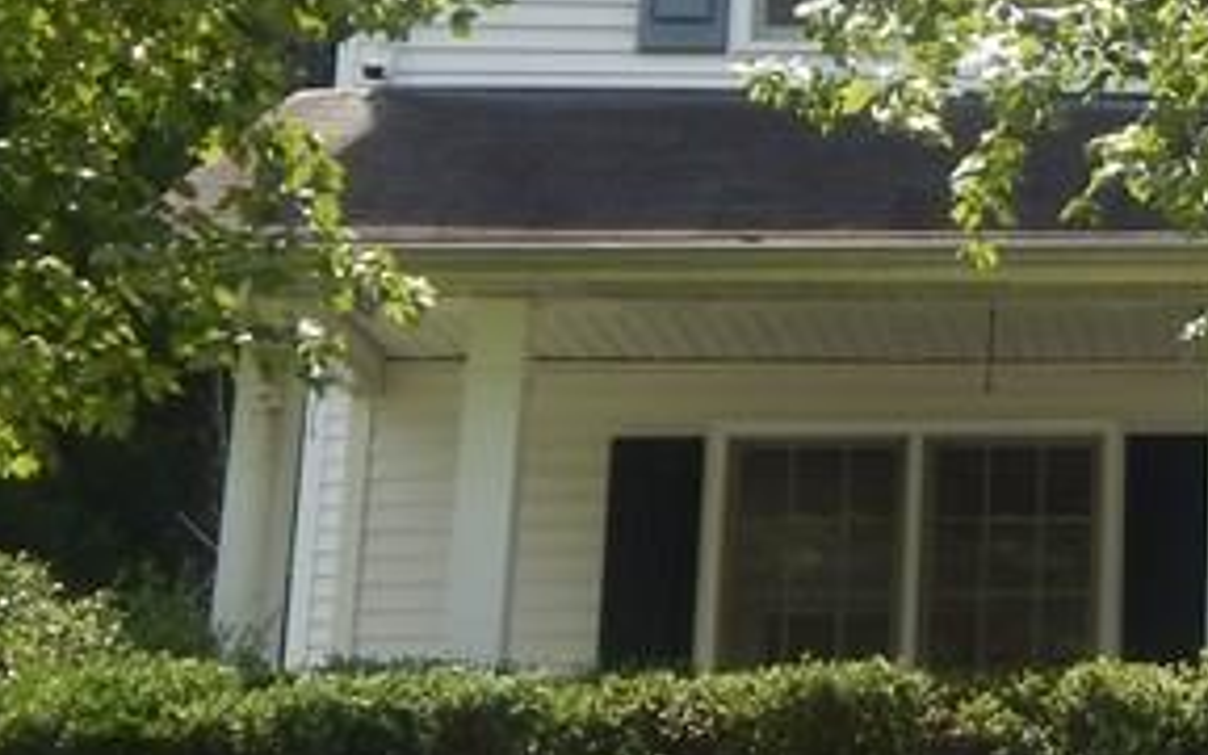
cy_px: 42
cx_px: 1762
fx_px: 3852
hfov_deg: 16.4
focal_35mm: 117
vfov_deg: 11.1
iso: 125
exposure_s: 1/800
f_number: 3.2
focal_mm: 5.6
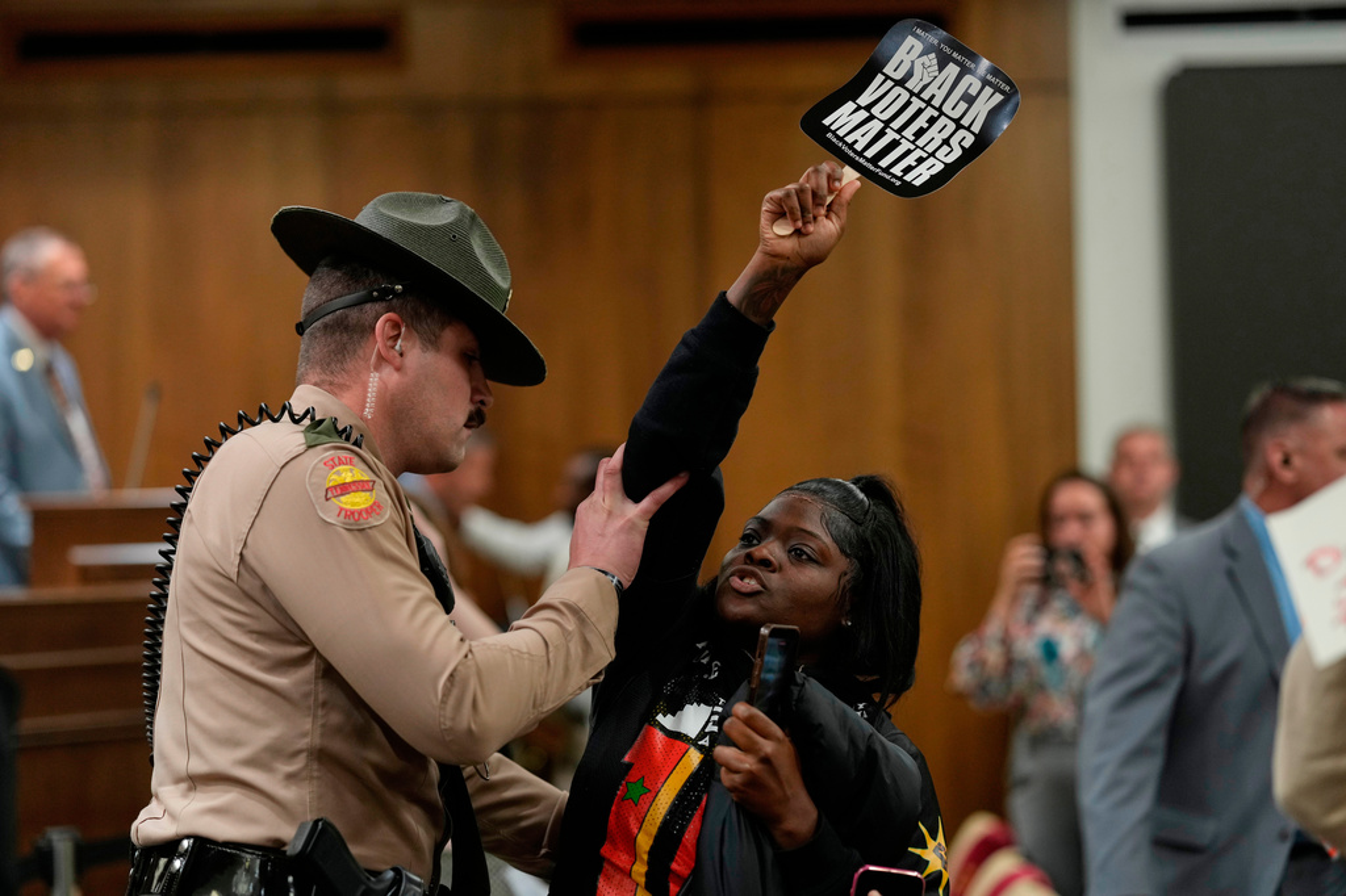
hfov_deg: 23.9
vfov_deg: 16.1
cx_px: 673
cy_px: 448
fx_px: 3177
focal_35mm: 85
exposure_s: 1/400
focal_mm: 85
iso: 1250
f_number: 1.8
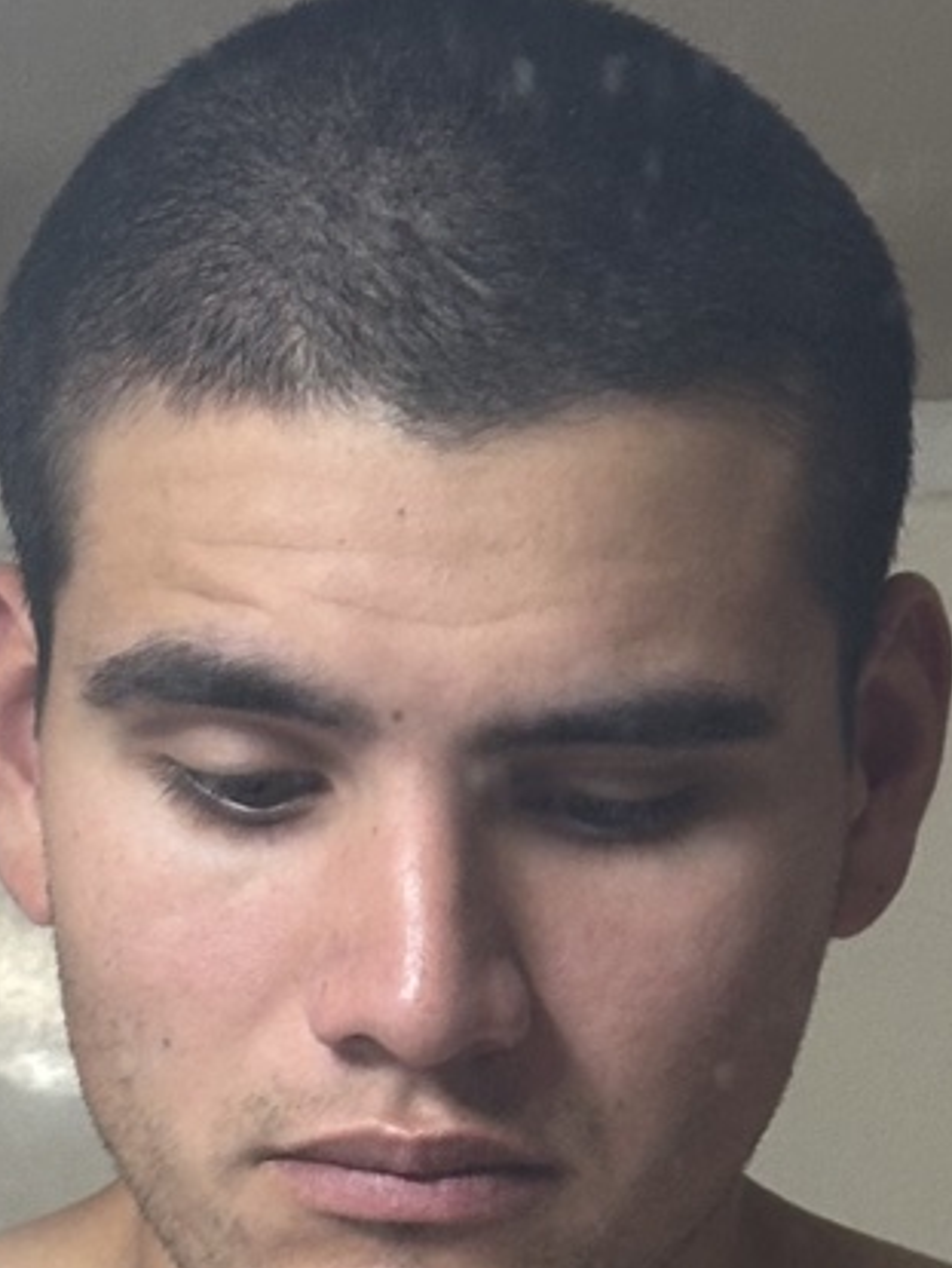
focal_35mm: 204
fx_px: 7473
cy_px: 1464
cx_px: 410
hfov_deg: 7.3
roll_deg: +2.4
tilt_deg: +1.2
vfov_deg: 9.6
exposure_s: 1/60
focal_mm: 6.86
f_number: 1.78
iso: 160
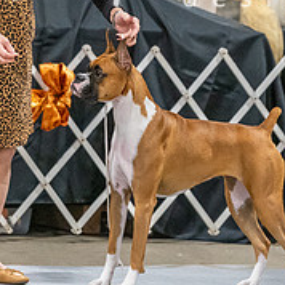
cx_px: 131
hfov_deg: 3.3
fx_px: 4918
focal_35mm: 528
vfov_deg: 3.3
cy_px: 47
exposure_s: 1/250
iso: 6400
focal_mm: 191
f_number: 3.2
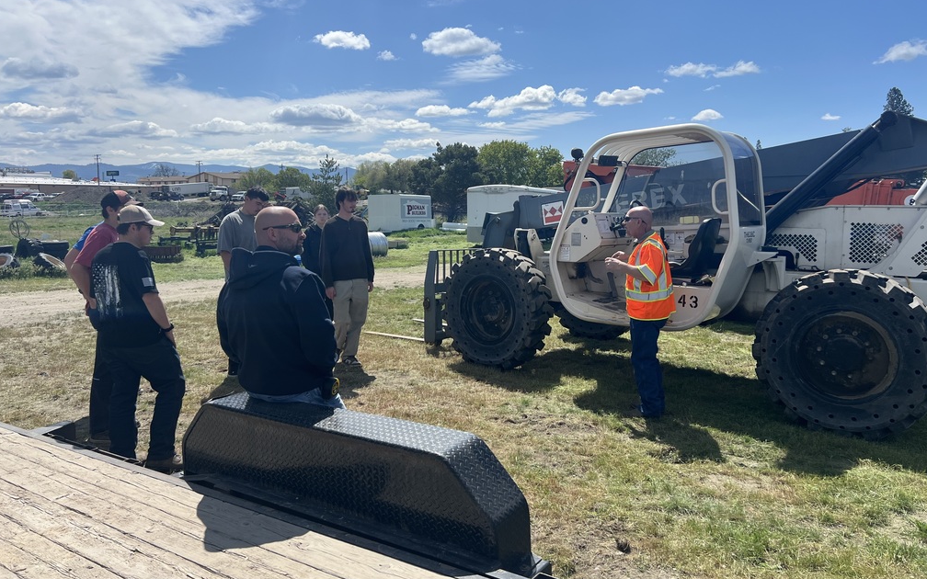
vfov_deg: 44.5
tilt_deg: -4.2
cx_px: 464
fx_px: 707
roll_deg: +1.1
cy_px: 258
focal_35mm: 28
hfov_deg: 66.5
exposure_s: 1/6211
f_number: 1.5
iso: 50
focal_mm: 5.7
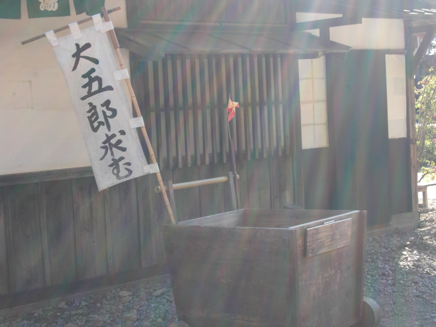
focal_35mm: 61
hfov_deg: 31.7
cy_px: 164
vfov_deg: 24.0
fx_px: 768
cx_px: 218
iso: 50
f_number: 3.8
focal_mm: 10.8
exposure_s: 1/125
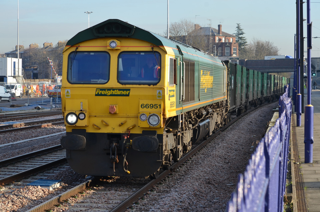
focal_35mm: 82
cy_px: 106
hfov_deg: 24.7
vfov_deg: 16.5
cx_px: 160
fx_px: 732
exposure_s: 1/200
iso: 200
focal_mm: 55
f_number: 7.1
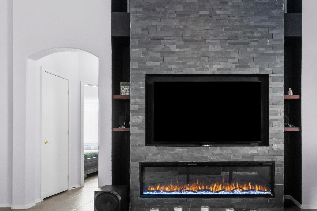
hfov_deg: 59.0
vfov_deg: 41.9
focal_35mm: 31
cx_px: 211
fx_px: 273
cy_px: 134
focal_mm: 16
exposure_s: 1/6
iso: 2000
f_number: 18
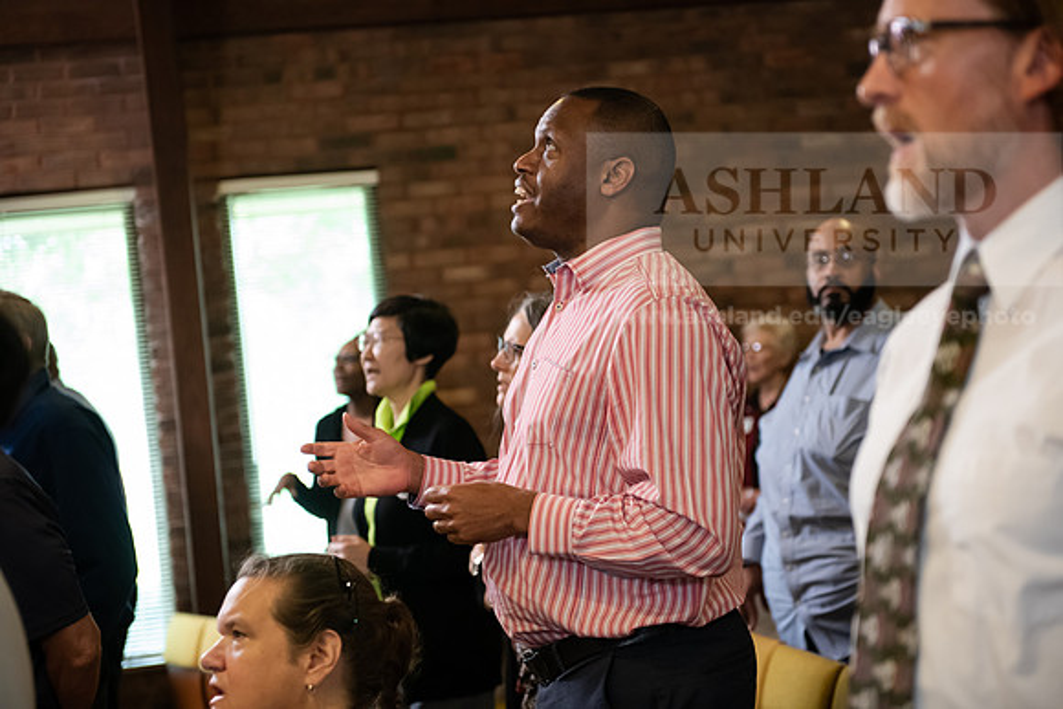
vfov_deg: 20.6
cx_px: 532
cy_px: 354
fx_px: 1949
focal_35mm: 66
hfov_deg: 30.5
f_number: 3.2
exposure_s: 1/160
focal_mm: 66
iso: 3200
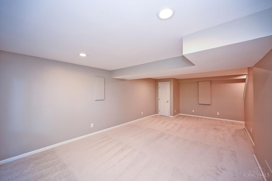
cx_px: 136
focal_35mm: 14
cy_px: 90
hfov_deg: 104.3
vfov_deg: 81.2
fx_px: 106
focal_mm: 14
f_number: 4
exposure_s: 1/60
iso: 900
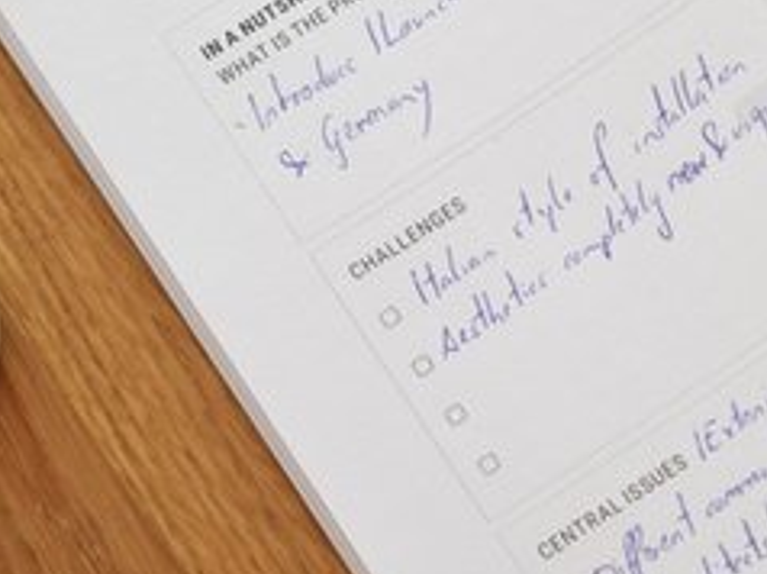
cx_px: 873
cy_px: -195
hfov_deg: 7.4
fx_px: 5902
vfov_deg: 5.5
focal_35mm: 267
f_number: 5.6
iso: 320
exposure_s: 1/200
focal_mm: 55
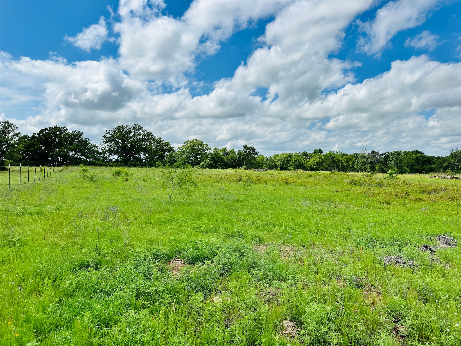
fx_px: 320
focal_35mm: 24
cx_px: 230
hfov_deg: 71.6
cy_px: 173
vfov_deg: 56.8
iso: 80
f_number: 1.78
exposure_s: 1/8197
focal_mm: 6.86
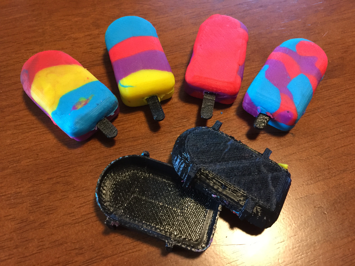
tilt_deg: -61.9
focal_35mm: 29
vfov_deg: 48.2
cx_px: 178
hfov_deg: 61.7
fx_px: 297
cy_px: 133
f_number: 2.2
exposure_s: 1/17
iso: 125
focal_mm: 4.15
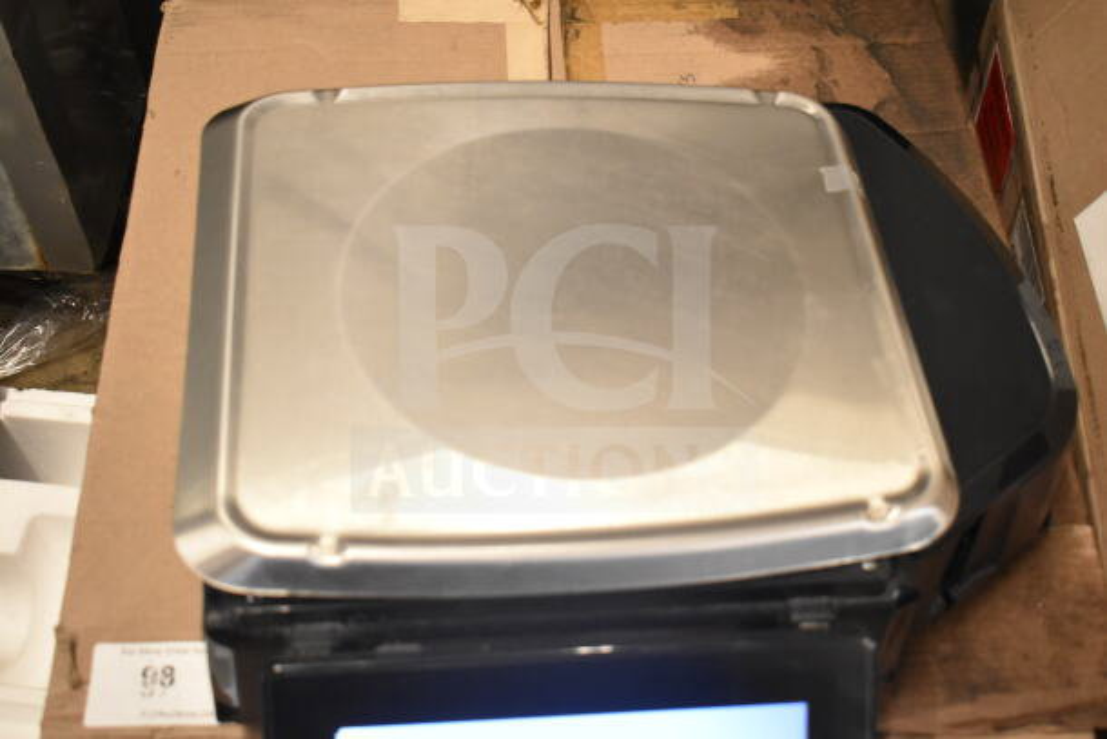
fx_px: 1476
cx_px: 554
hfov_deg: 41.1
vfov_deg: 28.1
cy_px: 370
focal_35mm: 48
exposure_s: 1/50
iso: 2800
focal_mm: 32
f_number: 4.5
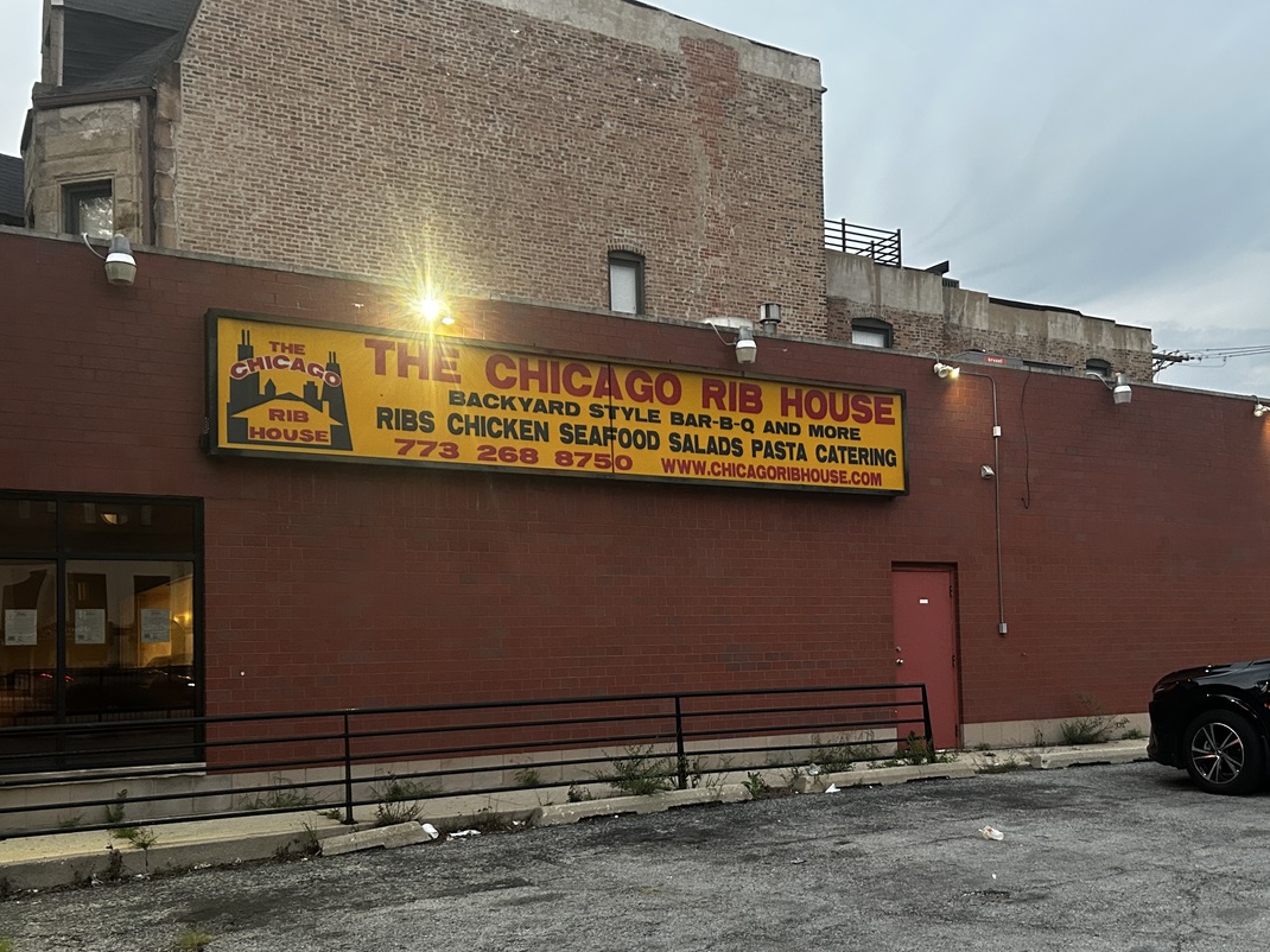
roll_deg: +1.1
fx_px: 1284
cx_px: 729
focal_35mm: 35
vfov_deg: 40.4
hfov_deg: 52.4
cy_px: 601
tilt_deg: +3.7
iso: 400
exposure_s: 1/60
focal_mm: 5.7
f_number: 1.5
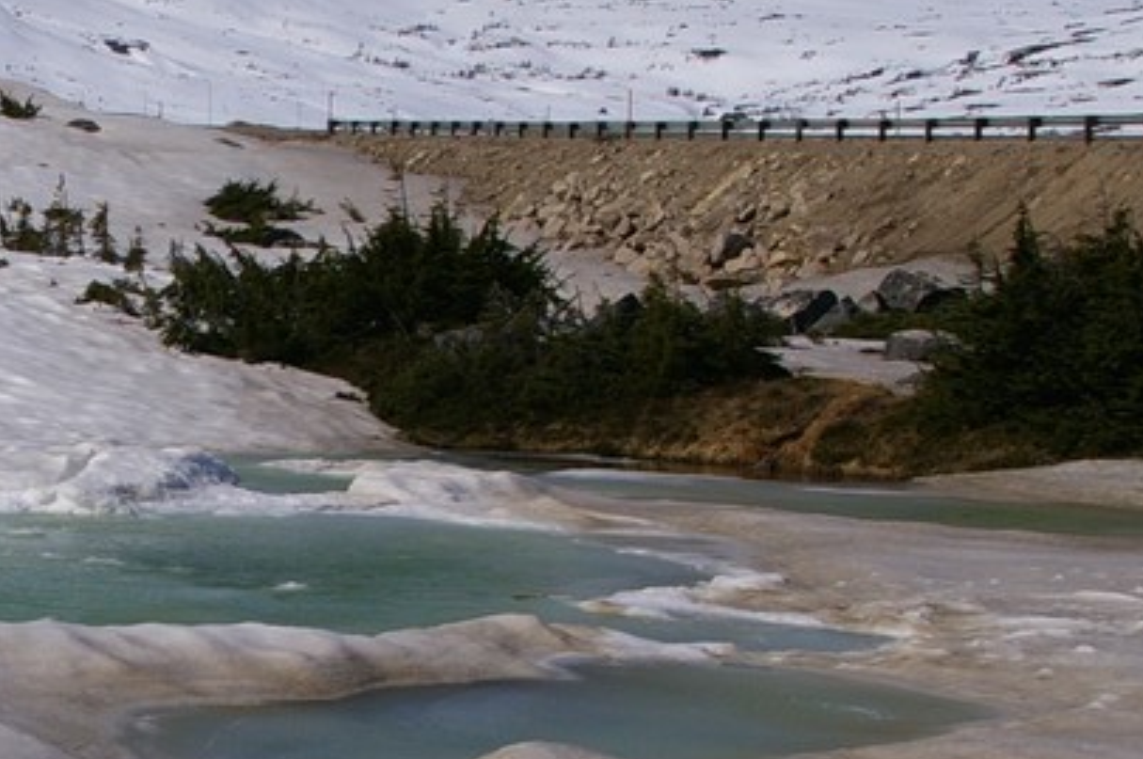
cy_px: 482
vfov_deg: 13.6
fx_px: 3190
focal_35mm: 101
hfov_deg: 19.7
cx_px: -13
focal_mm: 21
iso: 200
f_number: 13
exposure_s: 1/750
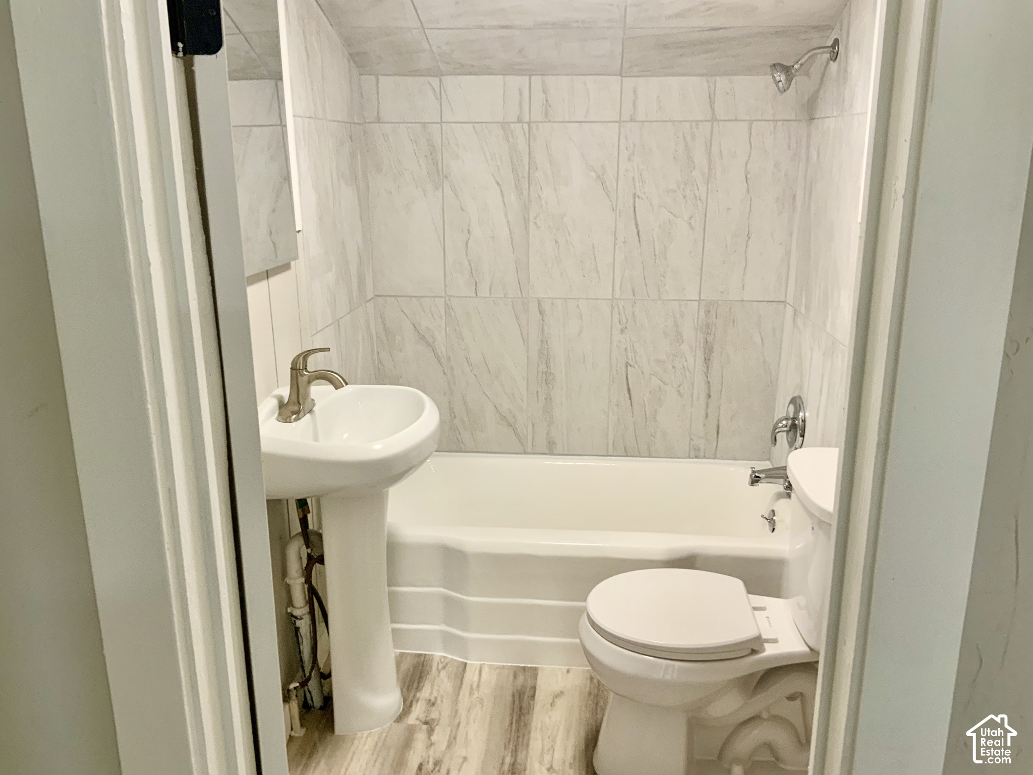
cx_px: 516
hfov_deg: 61.7
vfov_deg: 48.2
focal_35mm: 29
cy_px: 388
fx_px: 865
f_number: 1.8
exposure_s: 1/60
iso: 100
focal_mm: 3
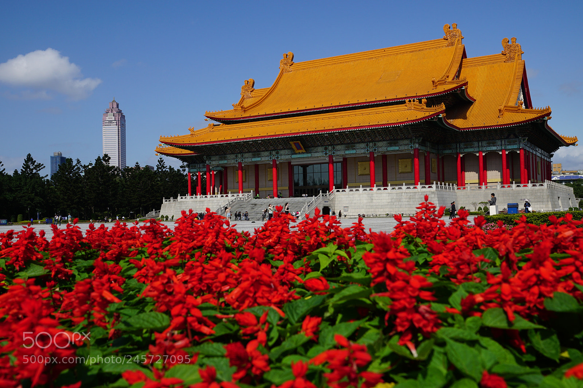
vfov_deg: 36.9
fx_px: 583
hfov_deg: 53.1
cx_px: 292
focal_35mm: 36
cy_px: 194
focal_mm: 24
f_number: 8
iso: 100
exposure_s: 1/400
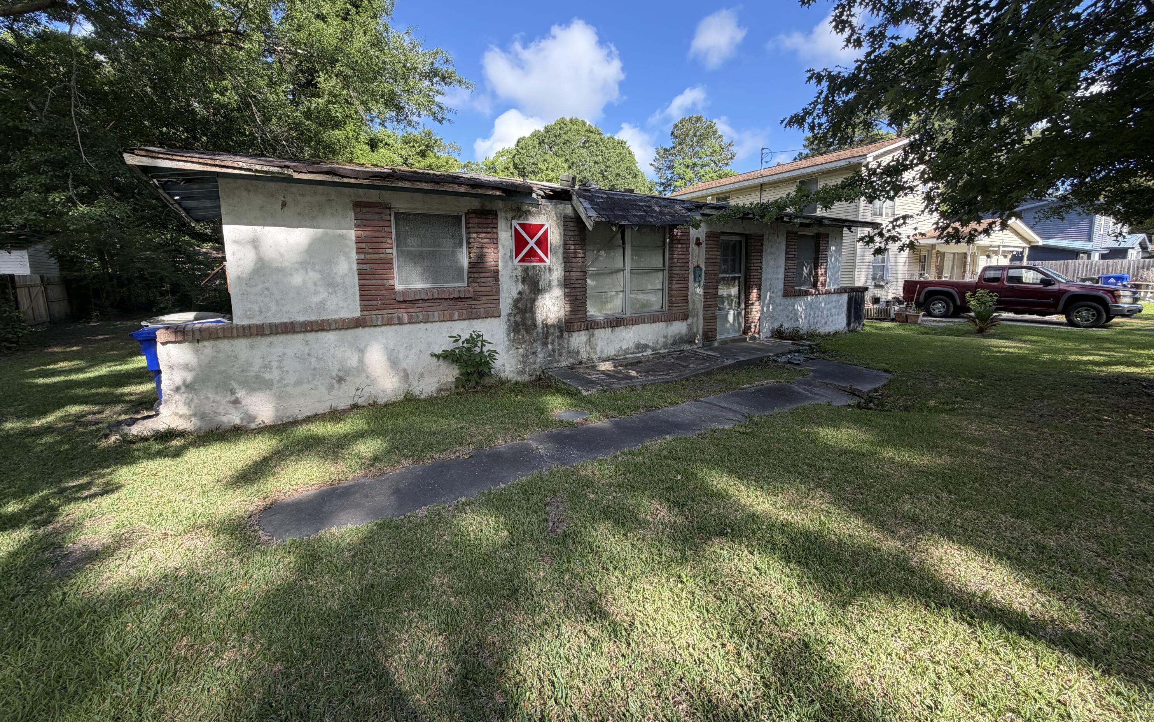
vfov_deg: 74.6
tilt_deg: -7.1
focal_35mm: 15
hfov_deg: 101.5
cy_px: 331
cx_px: 572
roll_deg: +1.0
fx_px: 472
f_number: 2.2
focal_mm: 2.22
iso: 64
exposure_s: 1/502
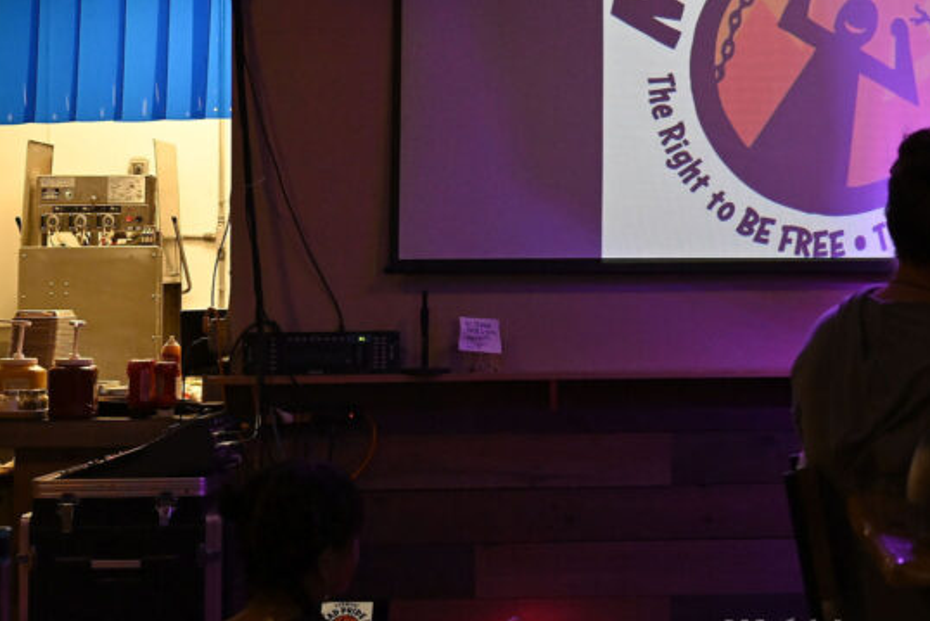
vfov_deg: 13.6
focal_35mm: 100
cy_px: 93
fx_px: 2583
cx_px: 857
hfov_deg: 20.0
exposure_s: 1/200
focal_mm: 35
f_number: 4
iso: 2500
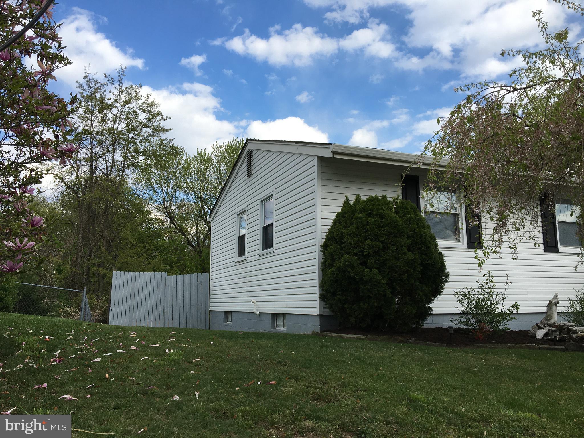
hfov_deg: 61.7
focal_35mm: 29
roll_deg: +0.2
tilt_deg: +11.3
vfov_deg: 48.2
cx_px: 292
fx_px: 489
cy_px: 219
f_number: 2.2
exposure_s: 1/1241
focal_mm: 4.15
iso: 25
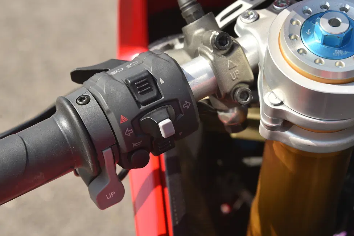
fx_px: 1209
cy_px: 100
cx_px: 140
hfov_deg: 16.6
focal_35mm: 123
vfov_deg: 11.1
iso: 250
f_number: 10
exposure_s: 1/250
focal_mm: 100
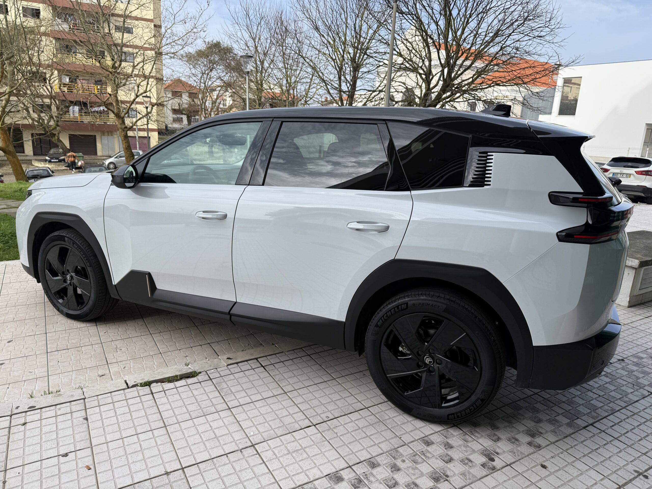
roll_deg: -3.2
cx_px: 326
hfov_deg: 71.6
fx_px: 452
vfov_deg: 56.8
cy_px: 244
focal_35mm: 24
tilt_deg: -14.6
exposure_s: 1/2169
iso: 80
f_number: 1.78
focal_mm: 6.76
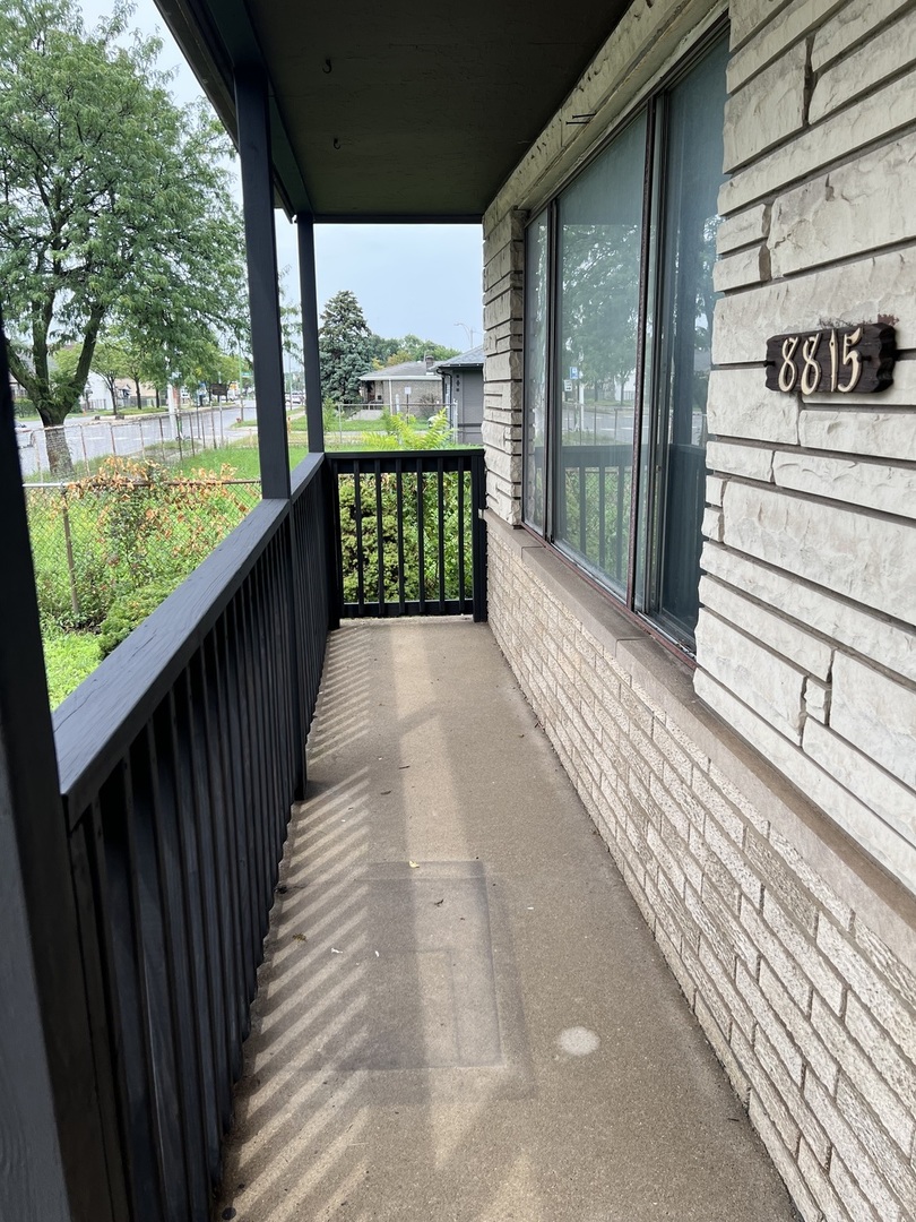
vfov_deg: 67.3
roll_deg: +1.1
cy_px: 611
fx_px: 917
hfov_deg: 53.1
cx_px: 458
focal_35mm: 26
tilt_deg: -13.1
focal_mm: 5.7
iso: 50
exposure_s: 1/932
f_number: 1.5
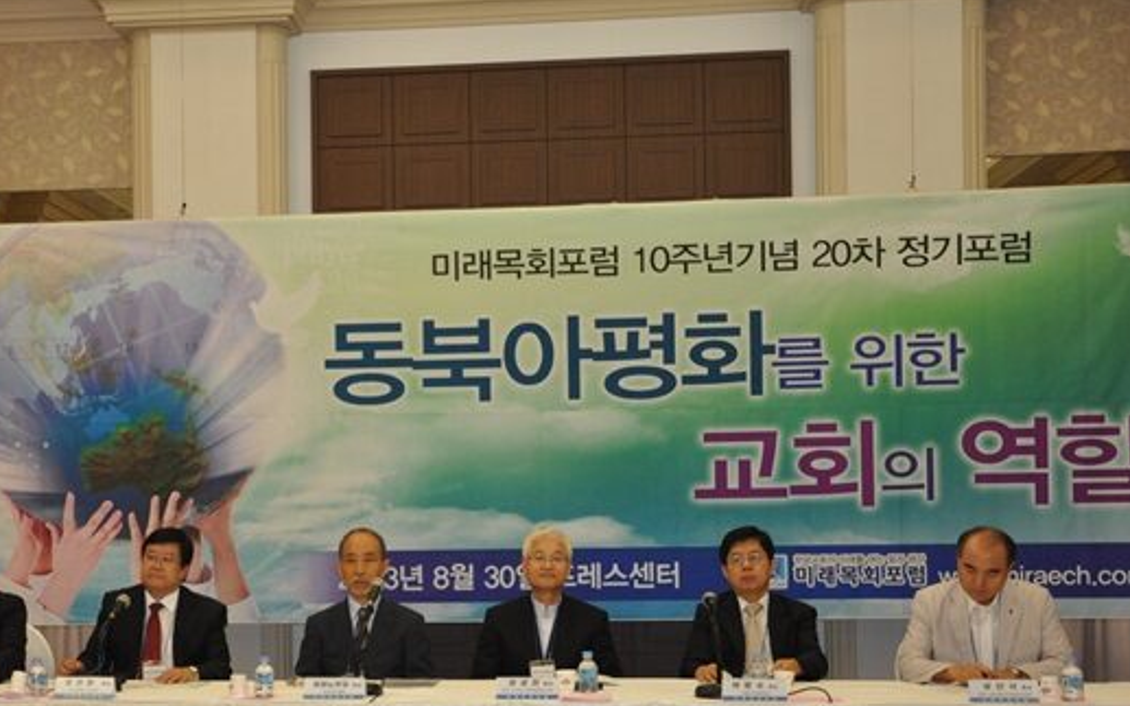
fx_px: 1909
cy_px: 449
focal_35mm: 62
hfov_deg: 32.7
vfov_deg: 20.9
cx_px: 391
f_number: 4.2
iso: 800
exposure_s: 1/60
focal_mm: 30
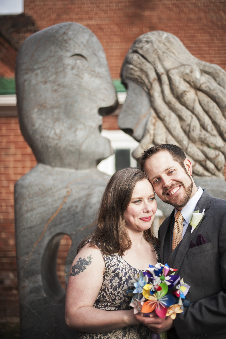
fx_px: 471
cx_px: 113
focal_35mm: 50
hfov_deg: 27.0
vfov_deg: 39.6
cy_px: 170
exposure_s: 1/2000
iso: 125
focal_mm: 50
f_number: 1.4
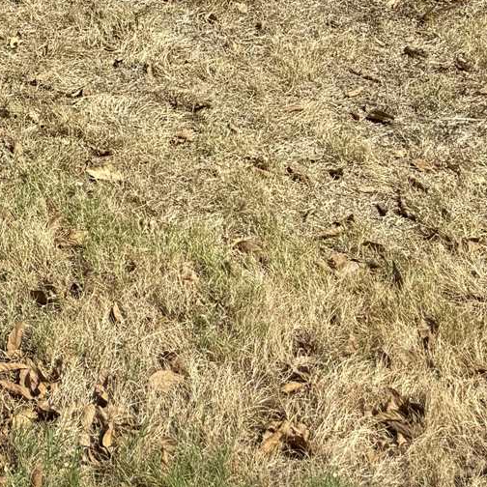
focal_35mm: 97
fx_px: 1544
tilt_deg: -5.3
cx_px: -9
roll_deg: -2.9
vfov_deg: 14.7
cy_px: -498
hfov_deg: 17.5
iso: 80
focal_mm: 6.76
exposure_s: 1/3759
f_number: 1.78
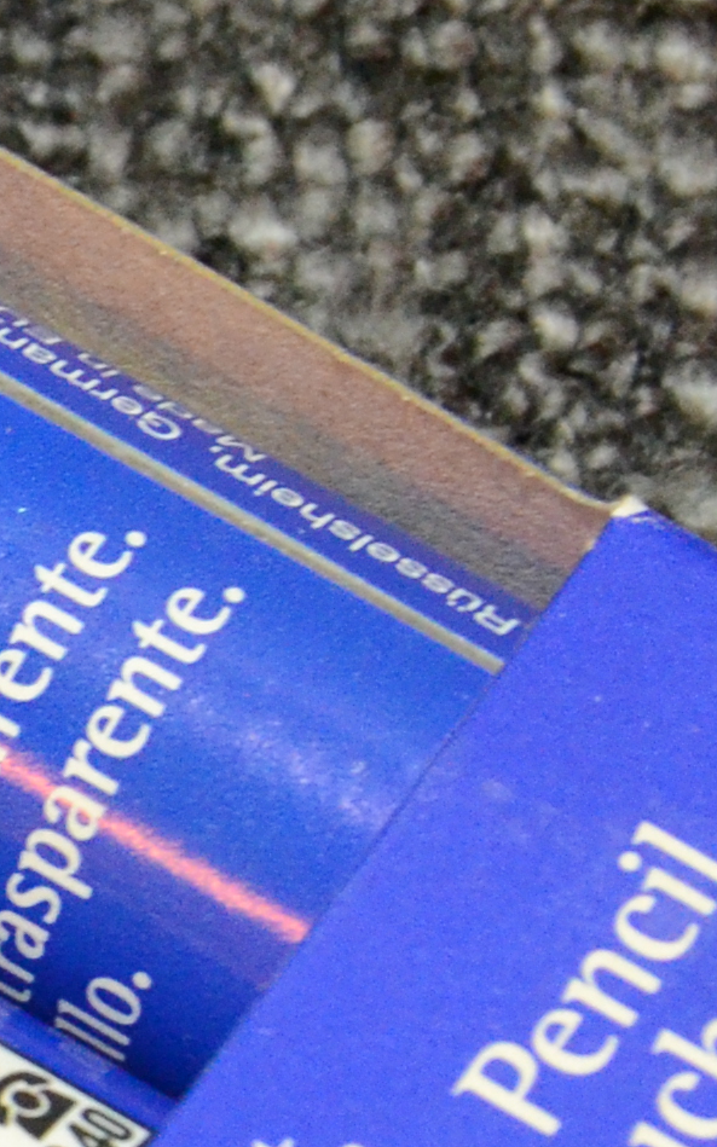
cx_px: -860
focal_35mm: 396
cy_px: 630
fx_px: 12383
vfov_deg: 5.3
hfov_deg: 3.3
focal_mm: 50
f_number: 11
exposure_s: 1/60
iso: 2500
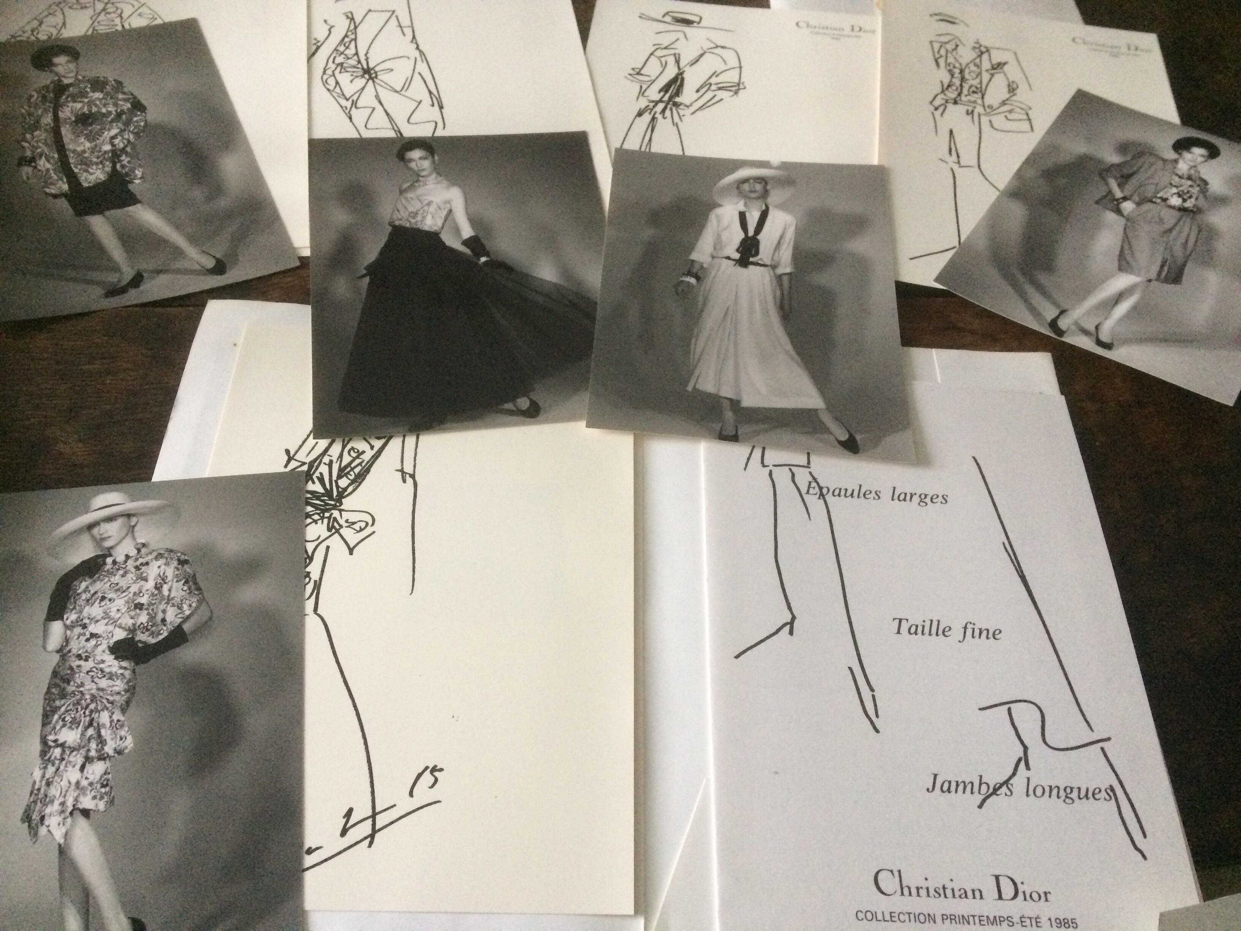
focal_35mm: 29
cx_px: 620
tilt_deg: -54.2
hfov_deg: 61.7
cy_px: 466
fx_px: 1040
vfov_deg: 48.2
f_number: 2.2
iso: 320
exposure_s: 1/25
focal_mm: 4.15
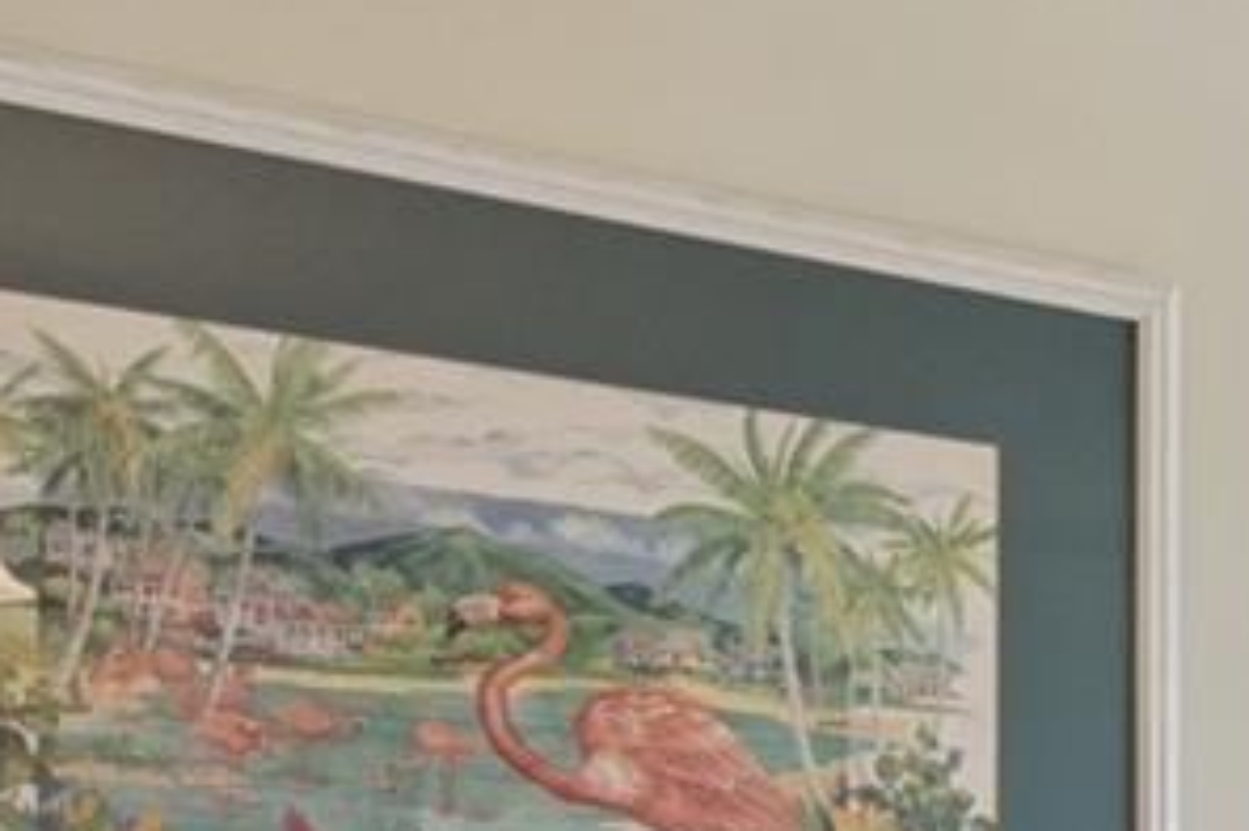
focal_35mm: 92
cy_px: 1147
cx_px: 2186
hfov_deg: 18.1
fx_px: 3190
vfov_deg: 14.1
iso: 800
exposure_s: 1/60
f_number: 10
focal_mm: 17
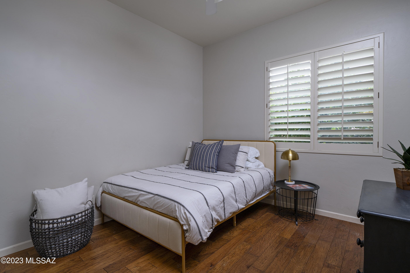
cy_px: 136
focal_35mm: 17
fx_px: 194
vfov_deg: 70.4
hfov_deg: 93.3
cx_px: 205
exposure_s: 1/30
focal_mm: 17
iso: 200
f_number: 7.1
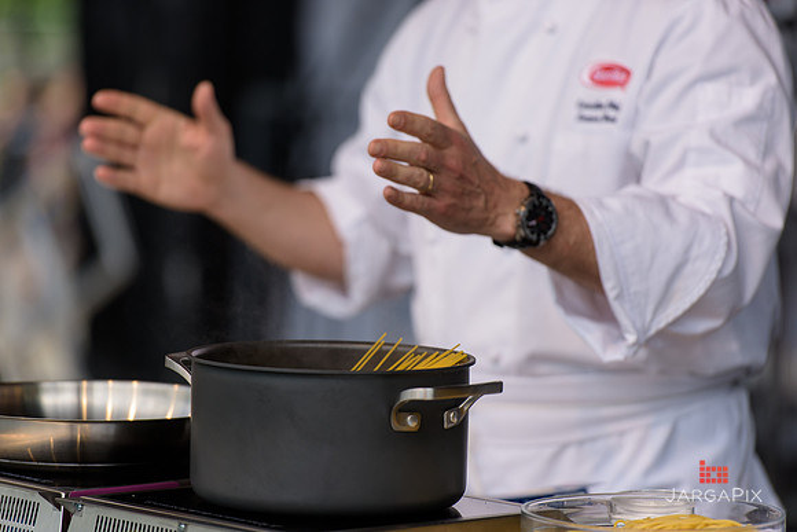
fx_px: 4429
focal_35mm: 200
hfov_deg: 10.3
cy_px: 266
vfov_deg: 6.9
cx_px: 398
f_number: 3.2
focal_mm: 200
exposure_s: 1/2000
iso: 250
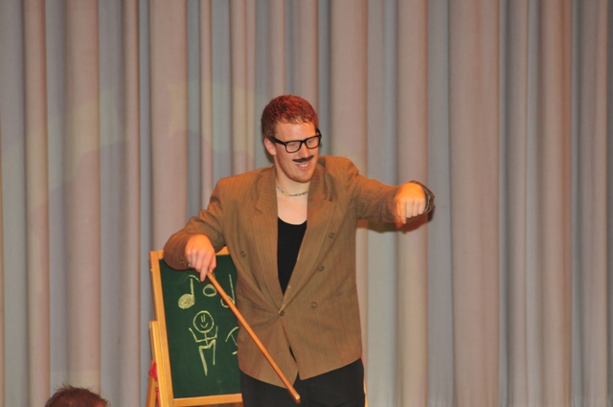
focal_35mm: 300
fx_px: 5102
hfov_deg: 6.9
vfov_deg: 4.6
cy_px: 204
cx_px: 306
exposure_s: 1/60
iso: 800
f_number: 4.8
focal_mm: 200
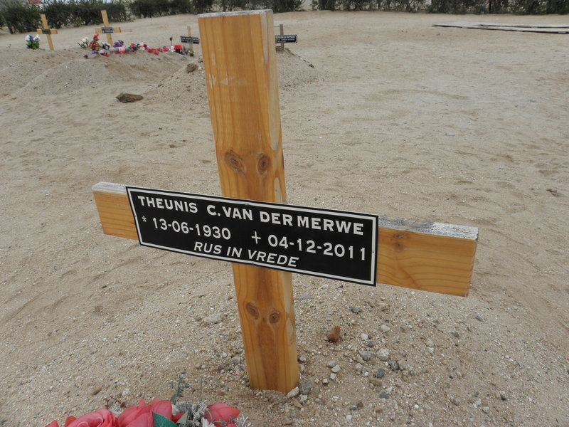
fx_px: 427
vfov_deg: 53.1
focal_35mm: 26
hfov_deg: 67.3
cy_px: 214
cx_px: 284
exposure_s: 1/60
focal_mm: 4.6
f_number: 5
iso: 64
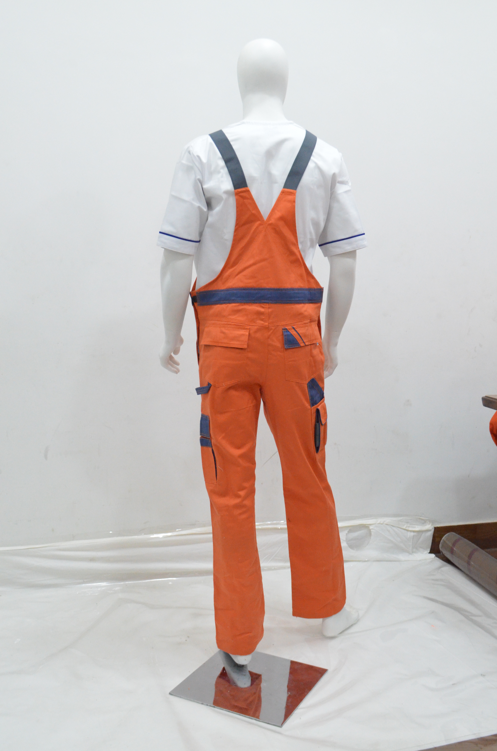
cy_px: 376
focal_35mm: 36
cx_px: 248
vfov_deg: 53.2
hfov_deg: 36.7
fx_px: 749
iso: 4000
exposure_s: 1/80
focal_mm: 24
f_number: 5.6
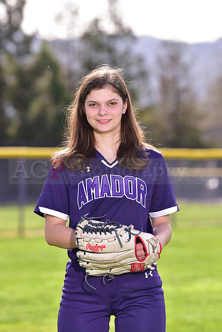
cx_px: 111
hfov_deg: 6.9
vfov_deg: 10.3
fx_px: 1849
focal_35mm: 200
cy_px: 166
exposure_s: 1/250
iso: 100
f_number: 5.6
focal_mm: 200
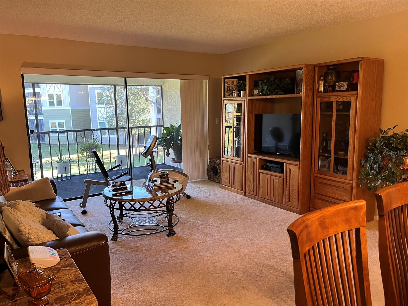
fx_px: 306
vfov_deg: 53.1
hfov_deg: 67.3
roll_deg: +1.5
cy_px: 153
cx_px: 204
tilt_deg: -8.6
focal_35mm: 26
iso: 160
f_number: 1.6
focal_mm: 5.1
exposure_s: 1/60
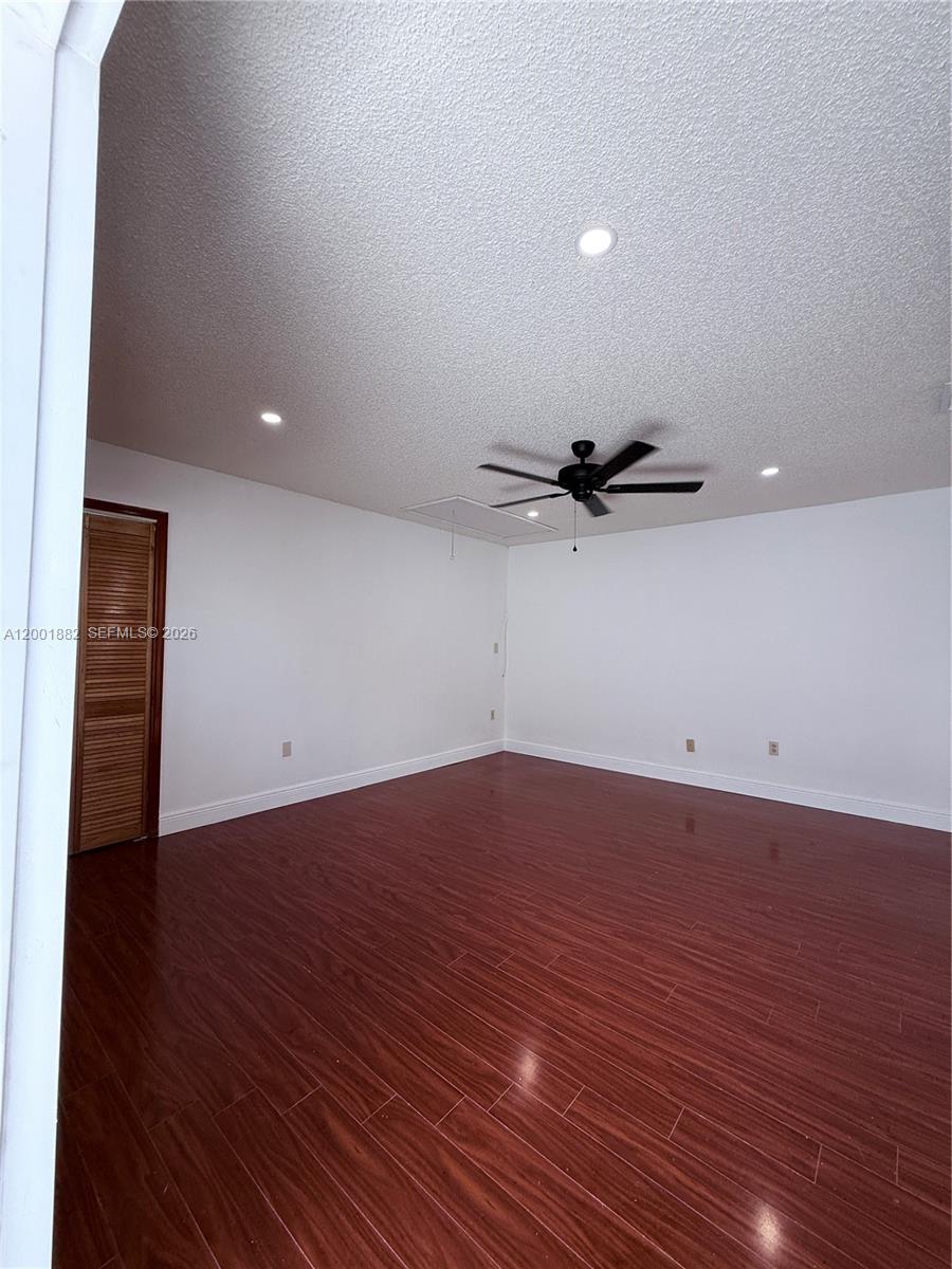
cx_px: 476
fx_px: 513
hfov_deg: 85.7
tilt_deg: +1.7
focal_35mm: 14
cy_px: 634
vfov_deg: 102.1
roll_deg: -1.6
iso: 50
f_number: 2.2
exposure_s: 1/99
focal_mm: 2.22
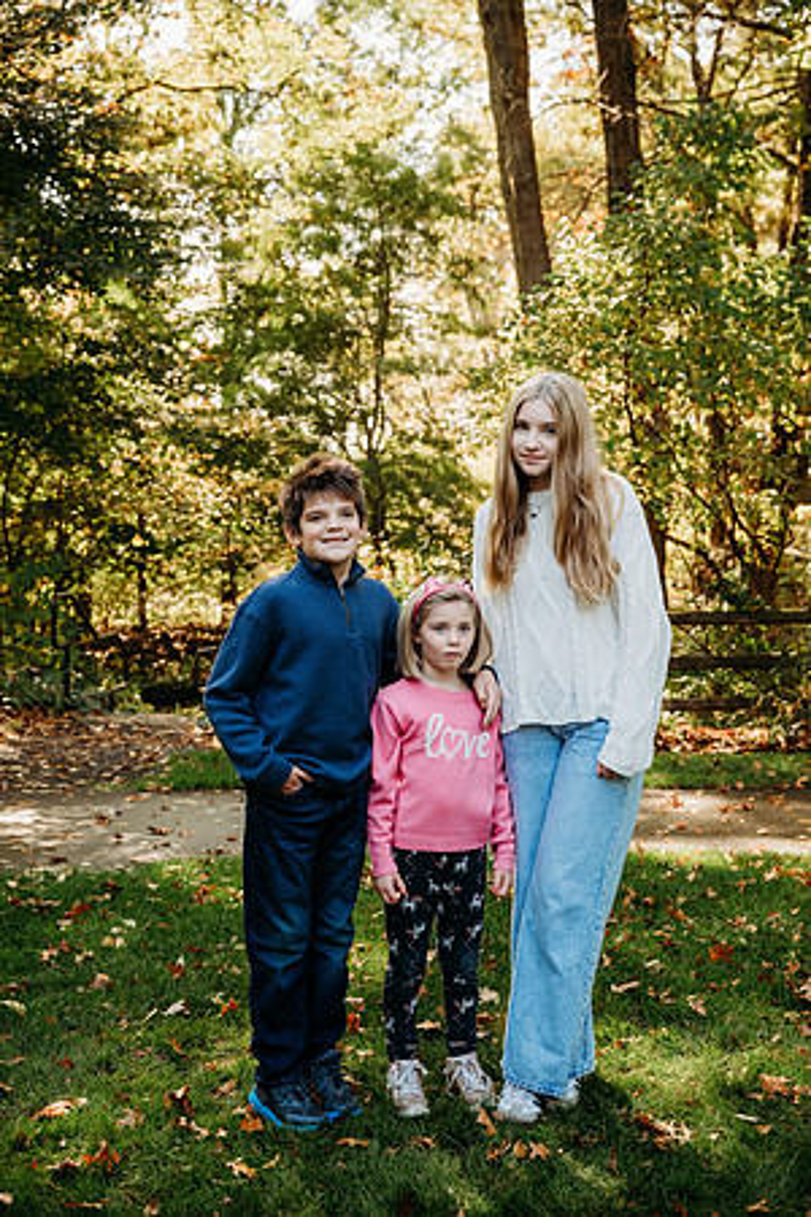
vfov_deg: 40.3
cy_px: 608
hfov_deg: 27.5
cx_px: 406
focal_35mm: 49
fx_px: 1656
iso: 400
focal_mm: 49
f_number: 5
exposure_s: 1/250
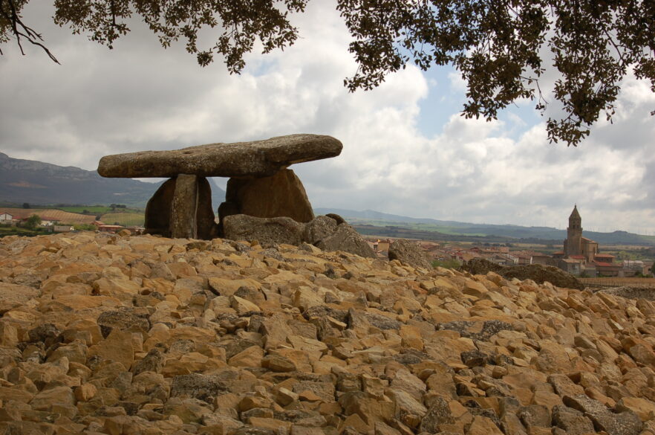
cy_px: 218
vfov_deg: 23.7
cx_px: 328
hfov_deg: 35.1
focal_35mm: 57
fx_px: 1035
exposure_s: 1/500
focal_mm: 38
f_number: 9
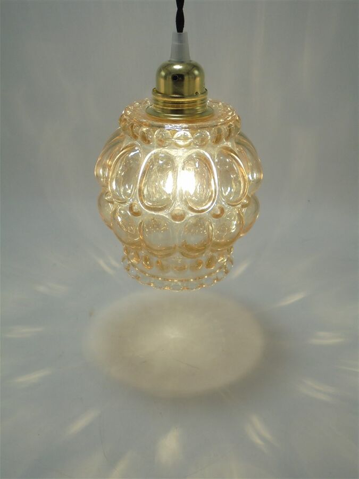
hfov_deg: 37.7
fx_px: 525
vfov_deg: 49.0
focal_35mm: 38
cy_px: 240
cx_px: 180
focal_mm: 6.9
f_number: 4.2
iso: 100
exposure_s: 1/250
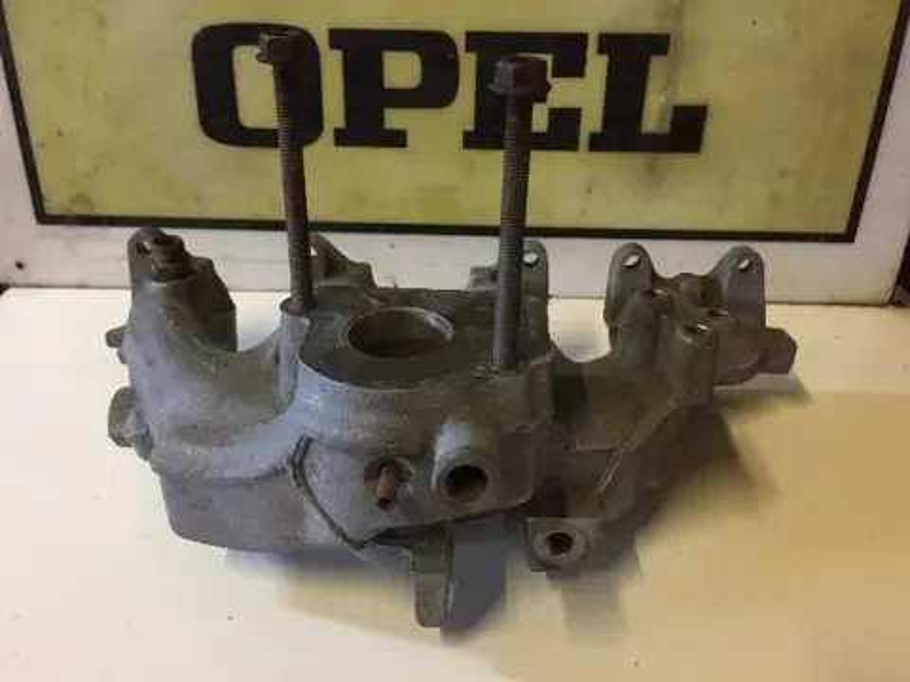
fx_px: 762
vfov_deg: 48.2
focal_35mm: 29
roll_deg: -3.3
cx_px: 455
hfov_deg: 61.7
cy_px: 341
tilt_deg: -34.4
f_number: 2.2
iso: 250
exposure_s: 1/25
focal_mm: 4.15
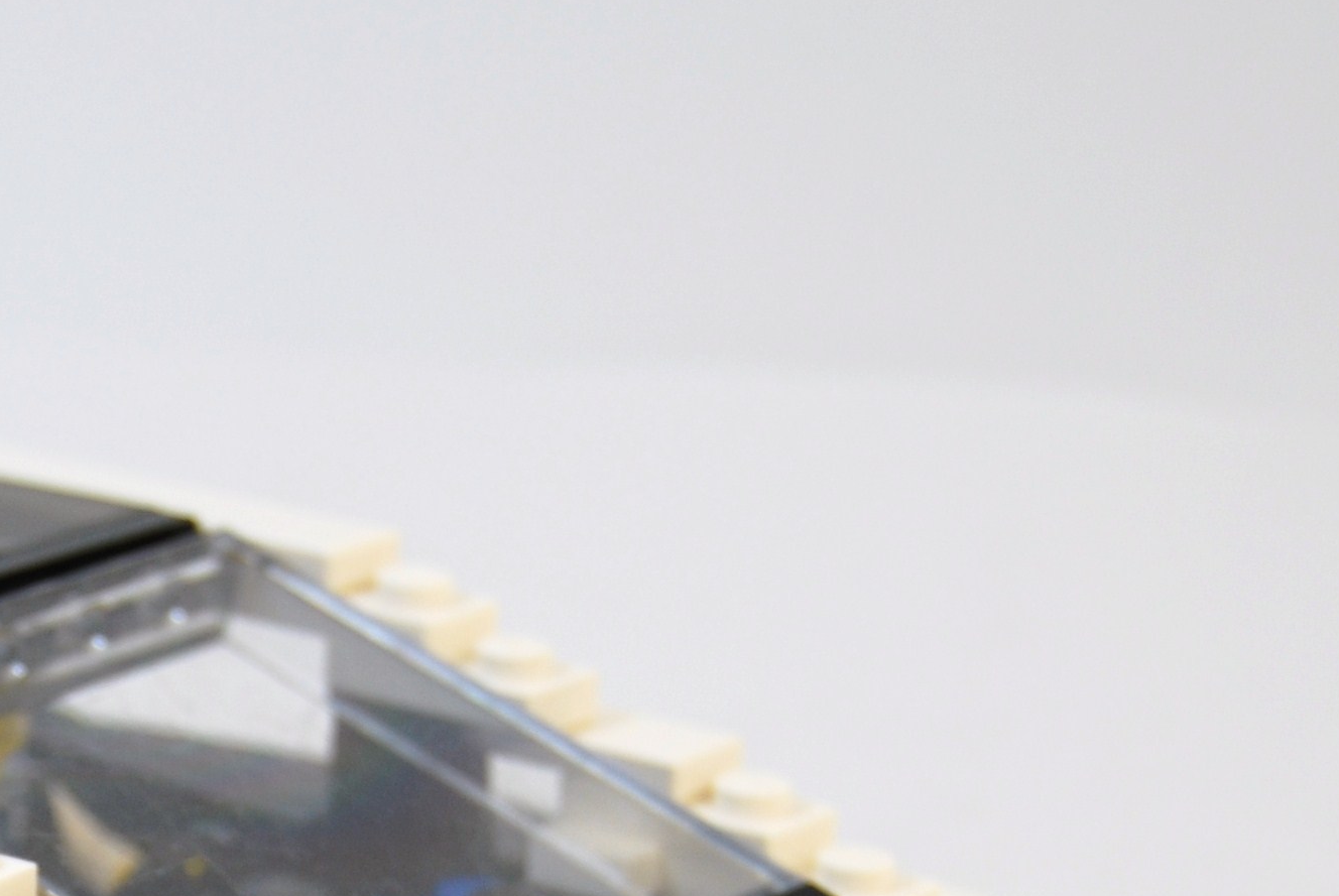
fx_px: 6517
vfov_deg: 7.8
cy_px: 1133
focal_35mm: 175
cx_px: 30
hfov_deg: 11.6
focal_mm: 40
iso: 110
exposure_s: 1/125
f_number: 5.6
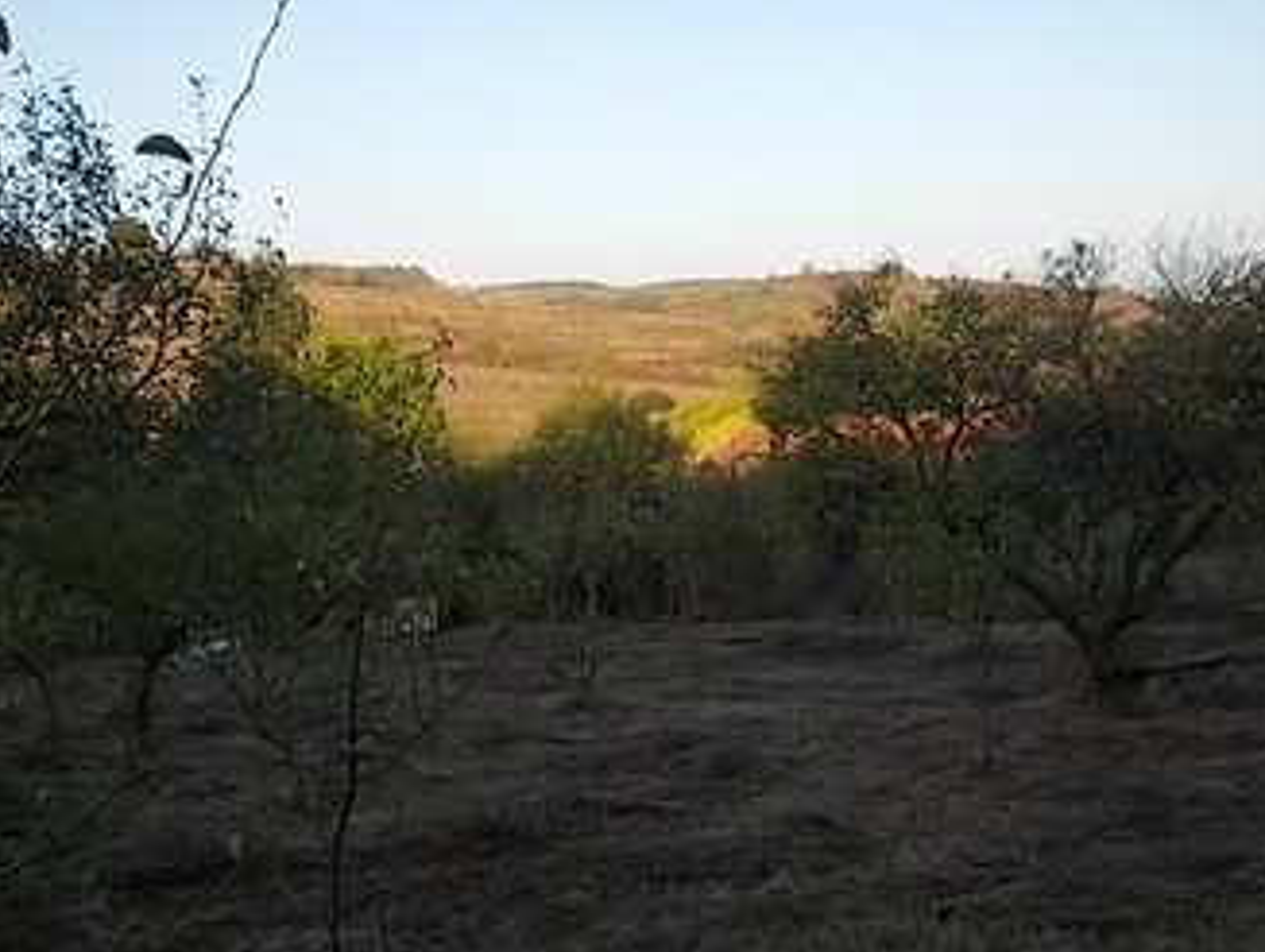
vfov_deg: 31.6
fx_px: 1683
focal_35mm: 46
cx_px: 665
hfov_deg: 41.2
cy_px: 474
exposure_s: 1/250
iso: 80
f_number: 3.3
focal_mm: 6.1
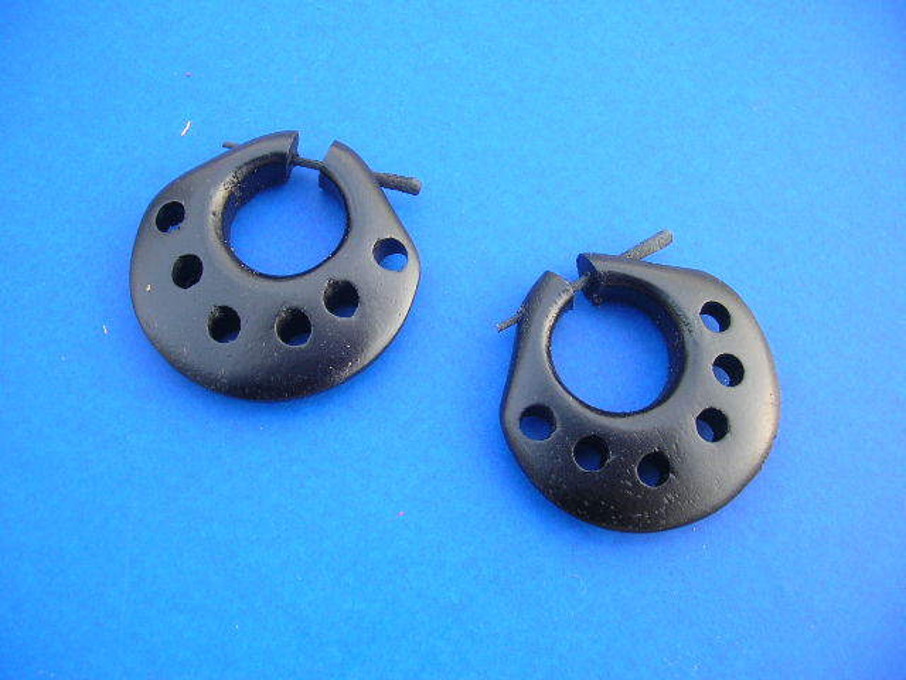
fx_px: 916
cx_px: 453
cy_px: 340
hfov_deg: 52.6
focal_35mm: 35
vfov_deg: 40.7
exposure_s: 1/47.4
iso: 50
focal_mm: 5.8
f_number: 2.8
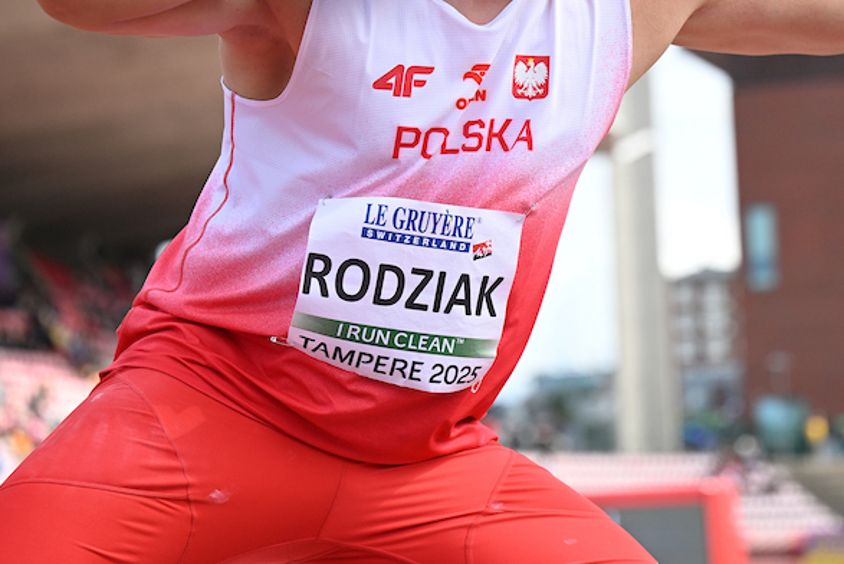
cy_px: 98
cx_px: 470
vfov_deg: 9.6
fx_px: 3354
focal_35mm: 143
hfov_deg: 14.3
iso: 400
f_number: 2.8
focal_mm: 70
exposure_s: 1/3200
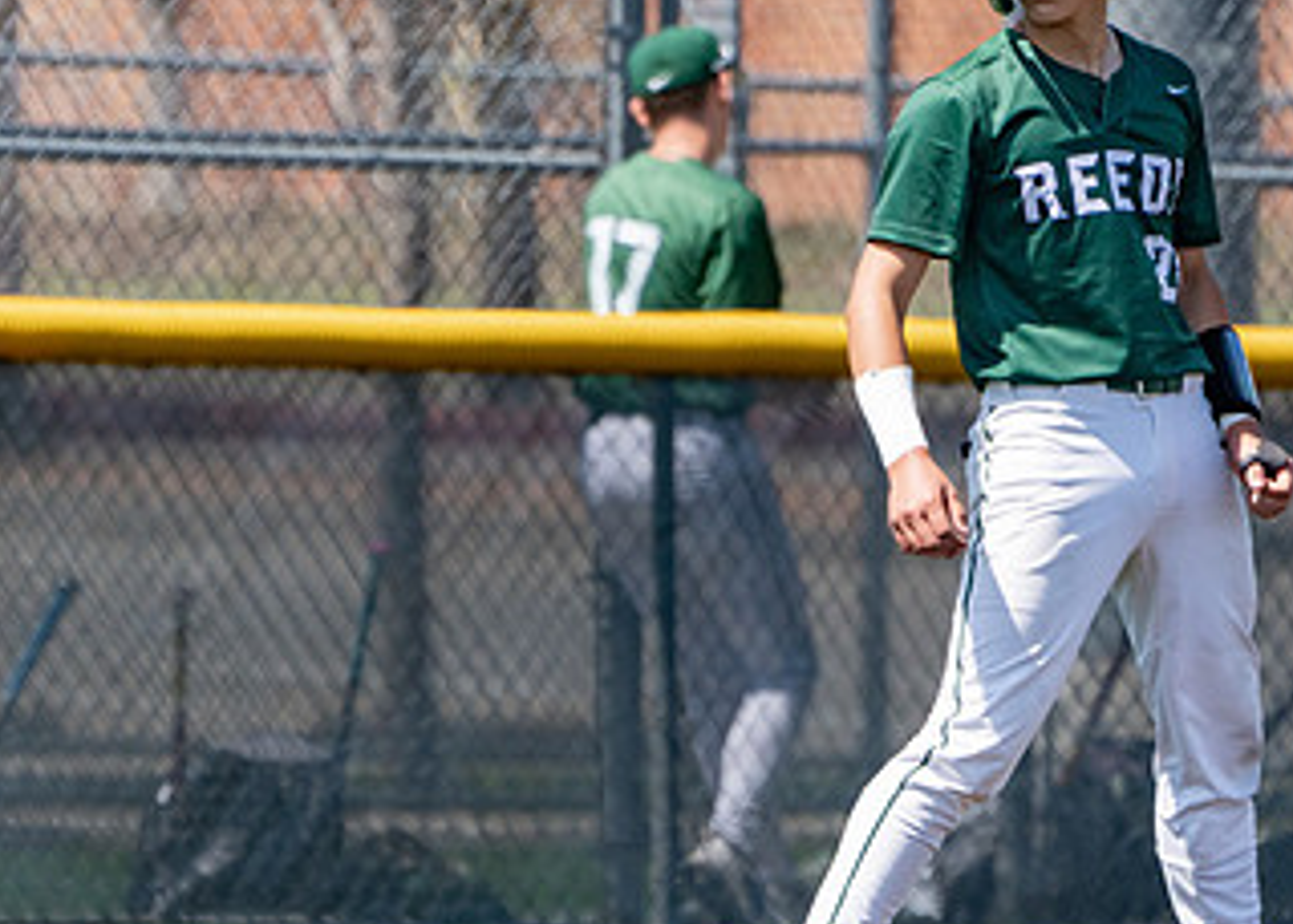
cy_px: 402
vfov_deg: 1.3
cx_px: 1035
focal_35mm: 1077
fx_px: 39558
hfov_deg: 1.9
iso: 800
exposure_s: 1/2500
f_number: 8
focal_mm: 487
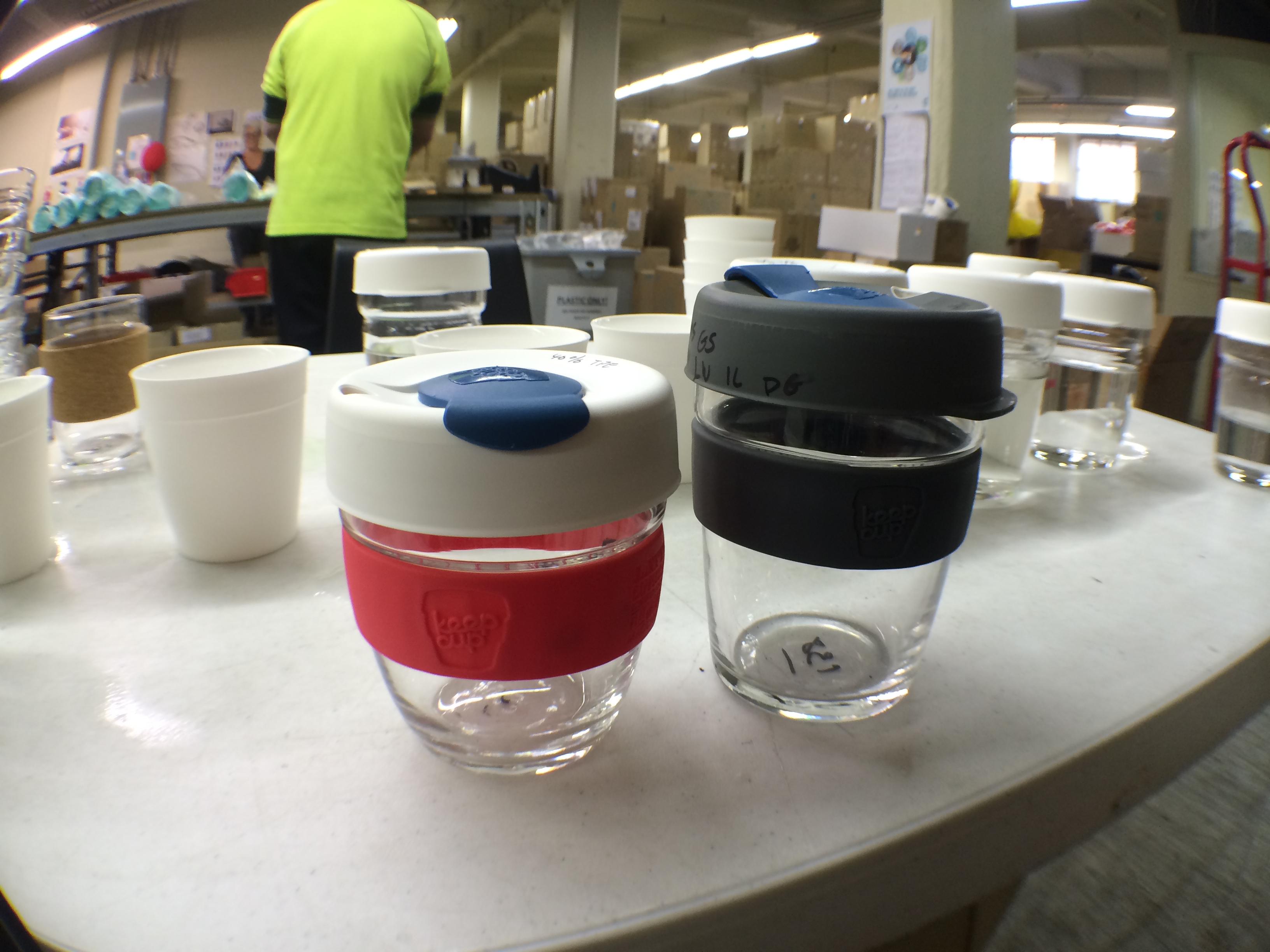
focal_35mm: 30
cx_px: 635
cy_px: 476
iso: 100
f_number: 2.2
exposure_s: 1/33
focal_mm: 4.12
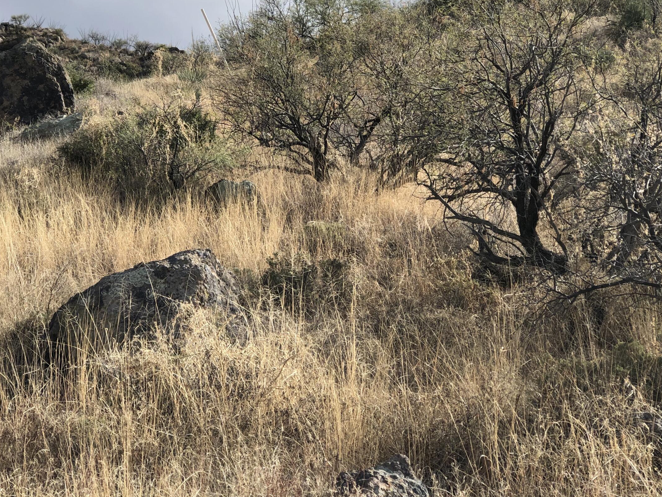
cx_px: 278
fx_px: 1549
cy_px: 153
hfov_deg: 24.1
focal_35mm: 81
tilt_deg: +4.7
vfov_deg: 18.1
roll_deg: -1.1
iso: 20
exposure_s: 1/704
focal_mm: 6.6
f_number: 2.8
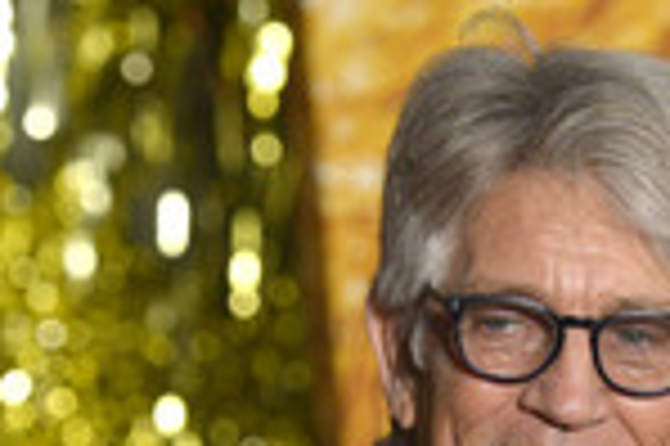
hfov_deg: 5.6
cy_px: 640
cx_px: 746
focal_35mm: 369
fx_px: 6860
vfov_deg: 3.7
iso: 2000
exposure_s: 1/320
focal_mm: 122
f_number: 5
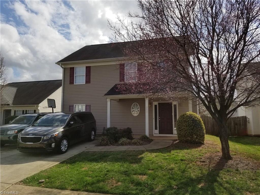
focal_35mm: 26
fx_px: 195
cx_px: 130
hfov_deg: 67.3
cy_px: 98
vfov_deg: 53.1
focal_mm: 4.3
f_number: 1.7
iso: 50
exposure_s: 1/4219
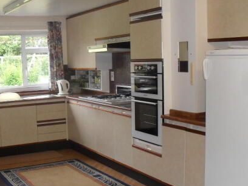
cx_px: 85
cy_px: 102
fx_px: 358
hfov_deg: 37.8
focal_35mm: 50
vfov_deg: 29.1
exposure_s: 1/45
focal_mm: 6.3
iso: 200
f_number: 3.2
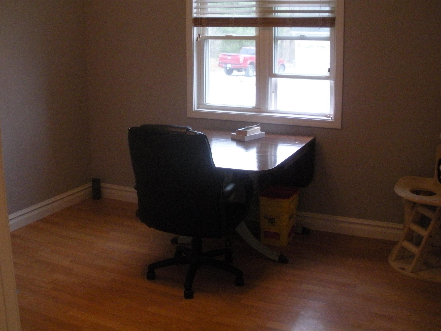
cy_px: 141
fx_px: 535
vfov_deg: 34.3
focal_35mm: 42
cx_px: 218
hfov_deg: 44.8
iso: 400
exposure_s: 1/41.3
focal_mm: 6.3
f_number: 3.5
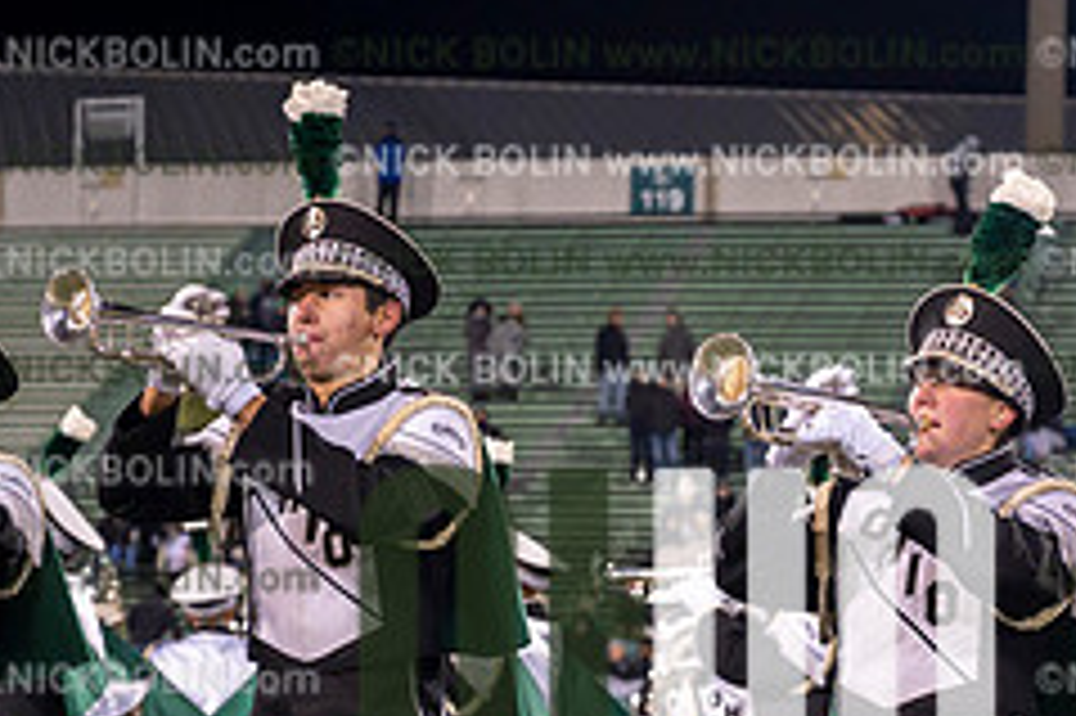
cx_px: 675
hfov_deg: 12.1
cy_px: 680
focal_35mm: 170
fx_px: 5077
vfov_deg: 8.0
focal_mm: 70
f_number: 4
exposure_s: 1/640
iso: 3200
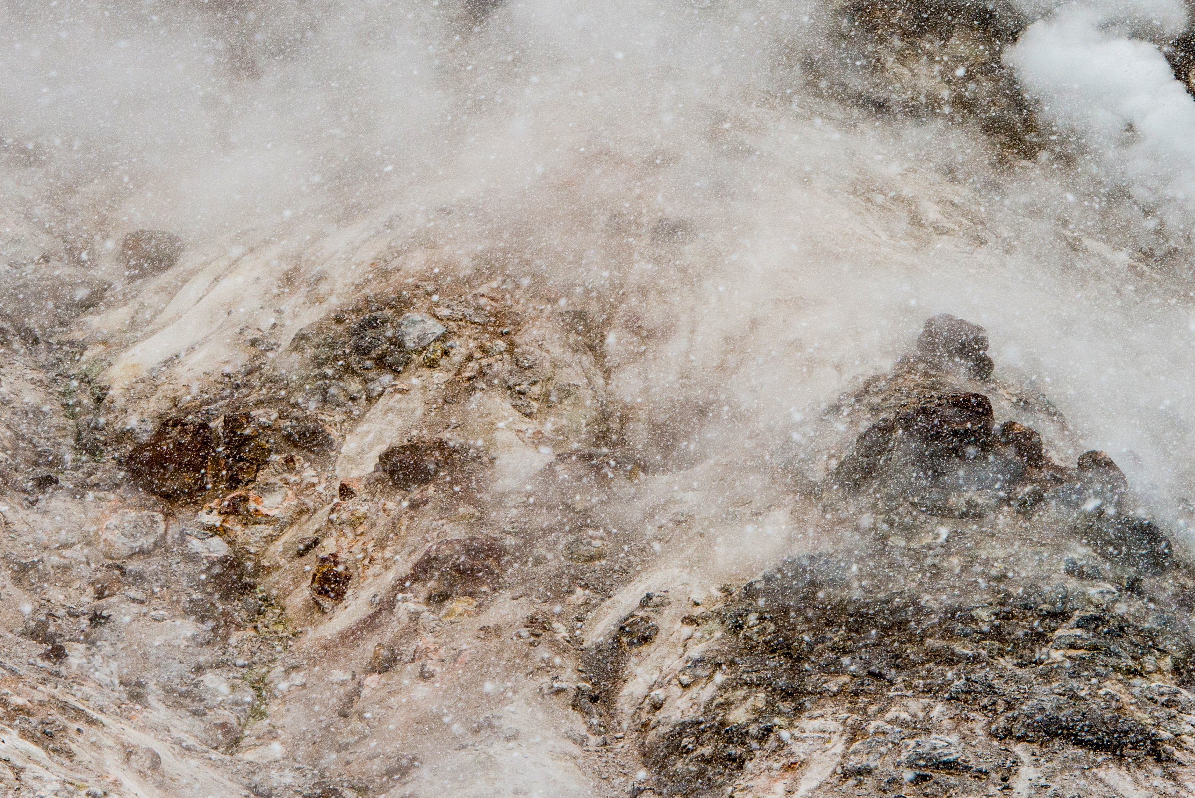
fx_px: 12120
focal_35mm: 365
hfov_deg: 5.6
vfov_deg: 3.8
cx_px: 766
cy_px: -31
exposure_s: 1/250
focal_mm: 135
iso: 400
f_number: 11
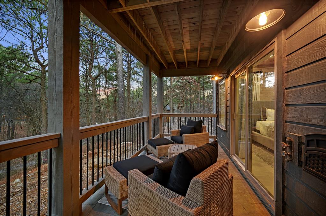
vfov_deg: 81.1
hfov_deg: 104.3
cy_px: 108
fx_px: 127
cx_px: 163
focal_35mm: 14
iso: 125
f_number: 4
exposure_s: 1/4
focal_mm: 14
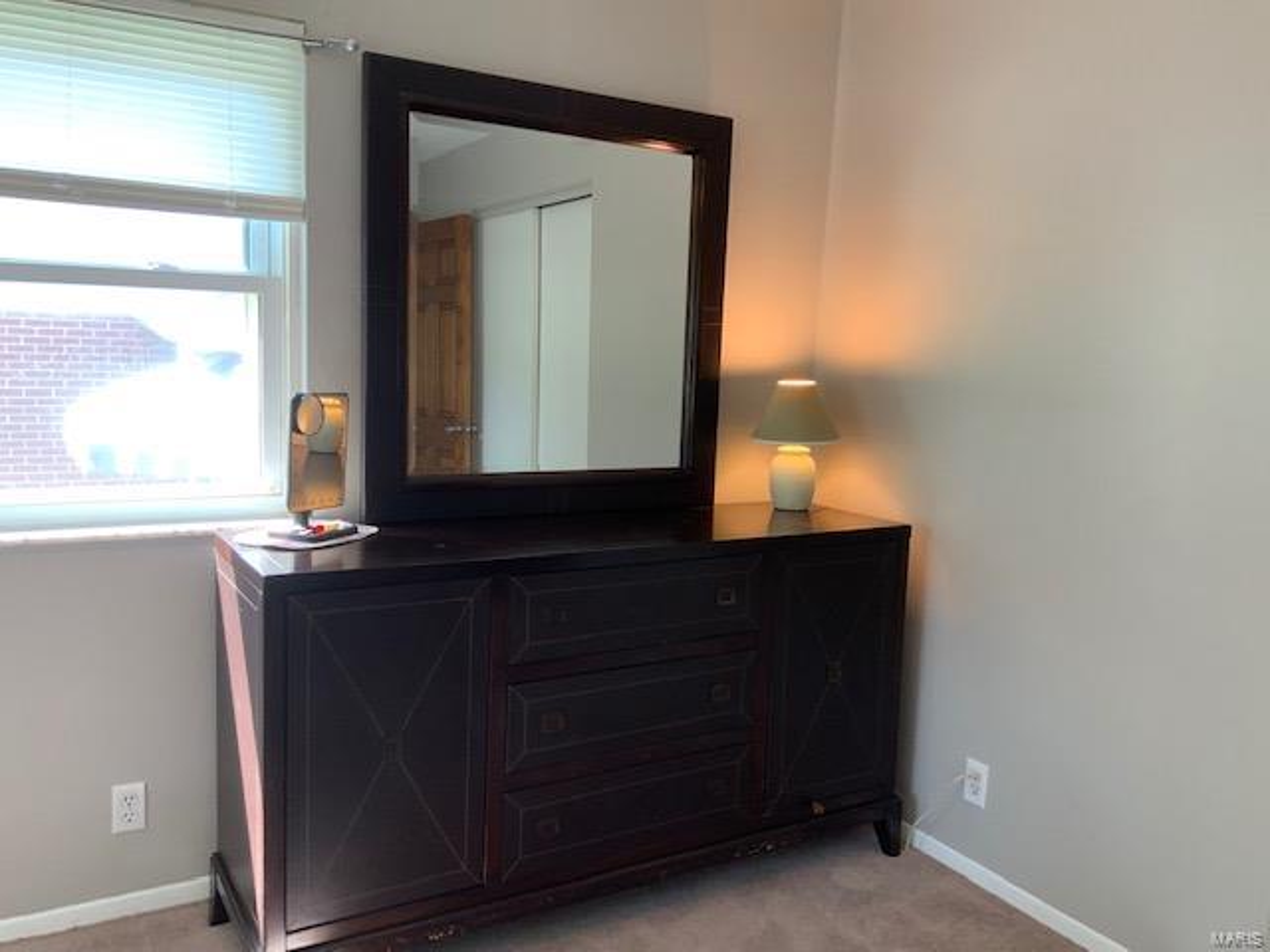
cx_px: 635
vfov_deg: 48.2
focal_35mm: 29
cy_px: 476
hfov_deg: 61.7
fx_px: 1064
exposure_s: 1/60
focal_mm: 3
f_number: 1.8
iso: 125
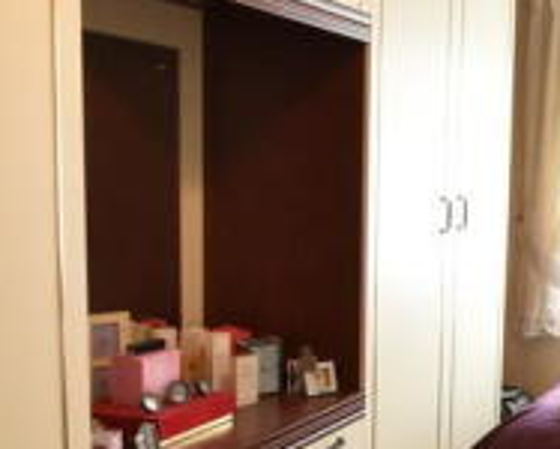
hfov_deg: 31.0
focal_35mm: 46
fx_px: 763
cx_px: 737
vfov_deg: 32.7
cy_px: 268
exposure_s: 1/25
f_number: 16
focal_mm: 14
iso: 6400
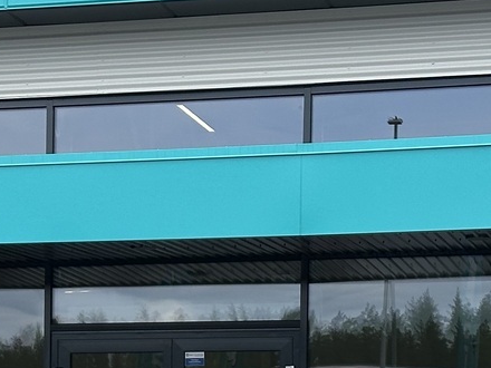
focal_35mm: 157
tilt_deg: -0.4
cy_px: 531
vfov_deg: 9.2
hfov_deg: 12.4
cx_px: 1
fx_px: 2227
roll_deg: -0.5
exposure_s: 1/2732
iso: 64
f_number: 1.78
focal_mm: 6.86
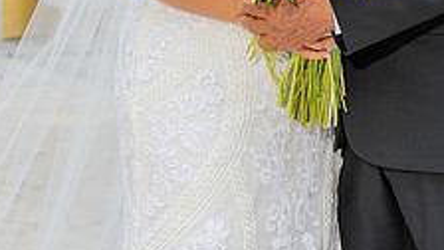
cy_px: -89
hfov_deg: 12.7
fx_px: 1990
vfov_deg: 7.1
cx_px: 268
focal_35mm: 169
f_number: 4.5
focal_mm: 55
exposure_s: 1/200
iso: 200
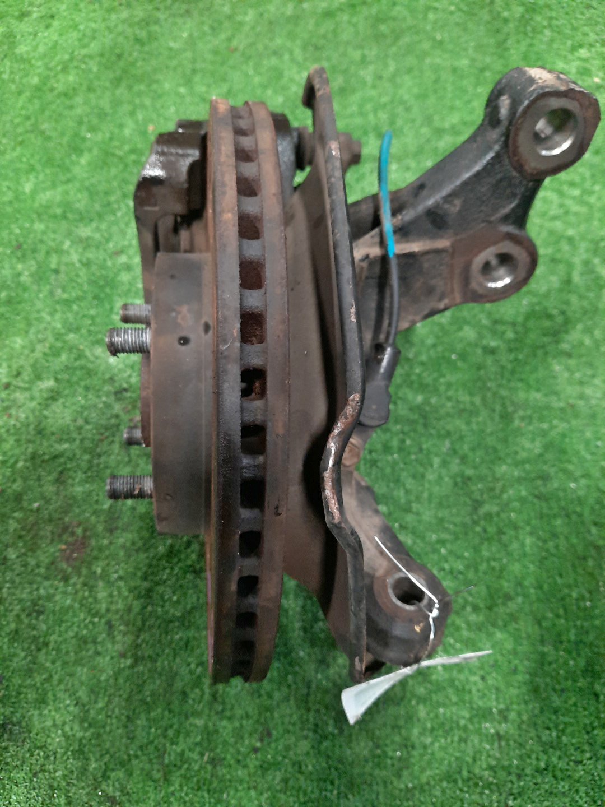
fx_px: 583
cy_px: 404
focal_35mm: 25
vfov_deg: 69.4
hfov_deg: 54.9
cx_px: 302
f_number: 2
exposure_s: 1/25
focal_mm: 4.6
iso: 628
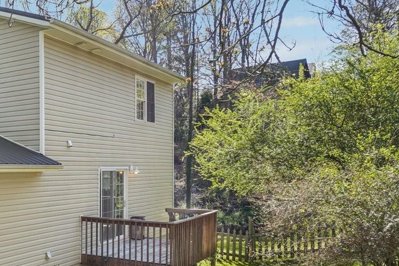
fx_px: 432
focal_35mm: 39
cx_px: -46
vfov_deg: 33.9
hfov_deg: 39.8
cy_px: 178
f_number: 8
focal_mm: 10
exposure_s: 1/100
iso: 100
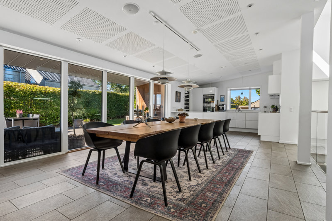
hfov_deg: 90.0
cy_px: 110
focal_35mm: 18
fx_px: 166
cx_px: 166
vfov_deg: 67.4
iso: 400
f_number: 14
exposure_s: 1/8
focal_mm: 18
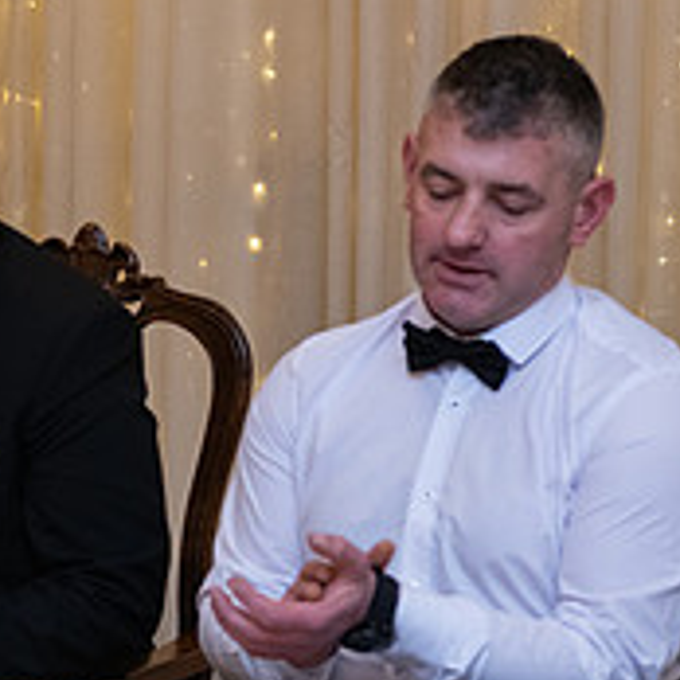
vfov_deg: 10.3
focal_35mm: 170
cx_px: -149
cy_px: 240
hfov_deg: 10.1
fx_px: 3778
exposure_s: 1/160
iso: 1000
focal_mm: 60
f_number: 3.5
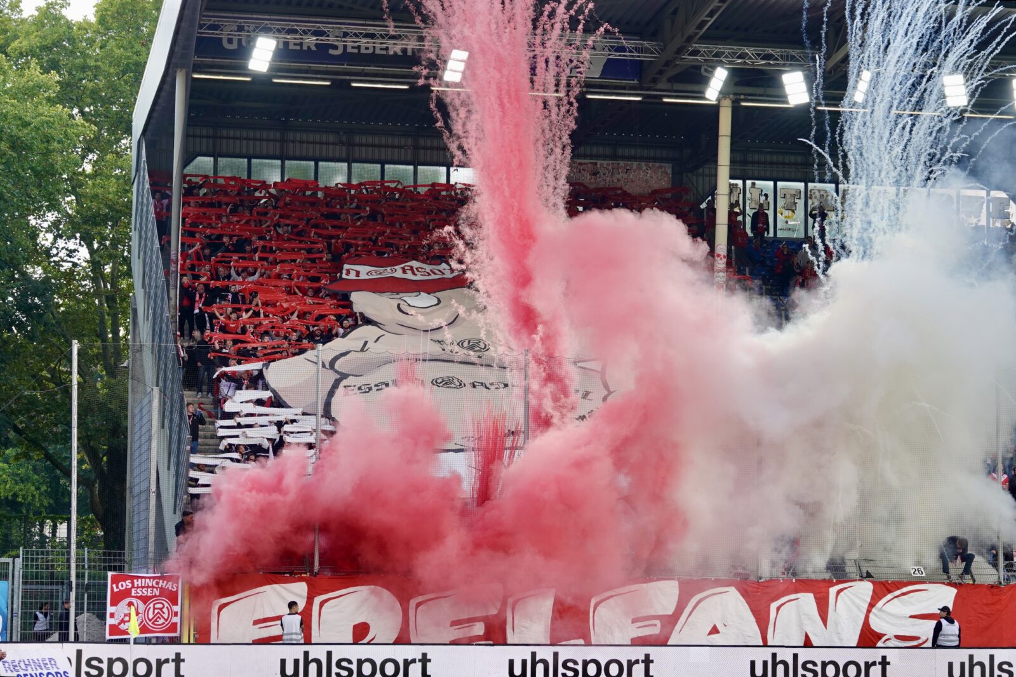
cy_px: 338
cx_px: 508
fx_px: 2483
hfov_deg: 23.1
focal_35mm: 88
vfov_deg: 15.5
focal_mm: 32.39
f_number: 3.5
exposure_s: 1/250
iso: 100
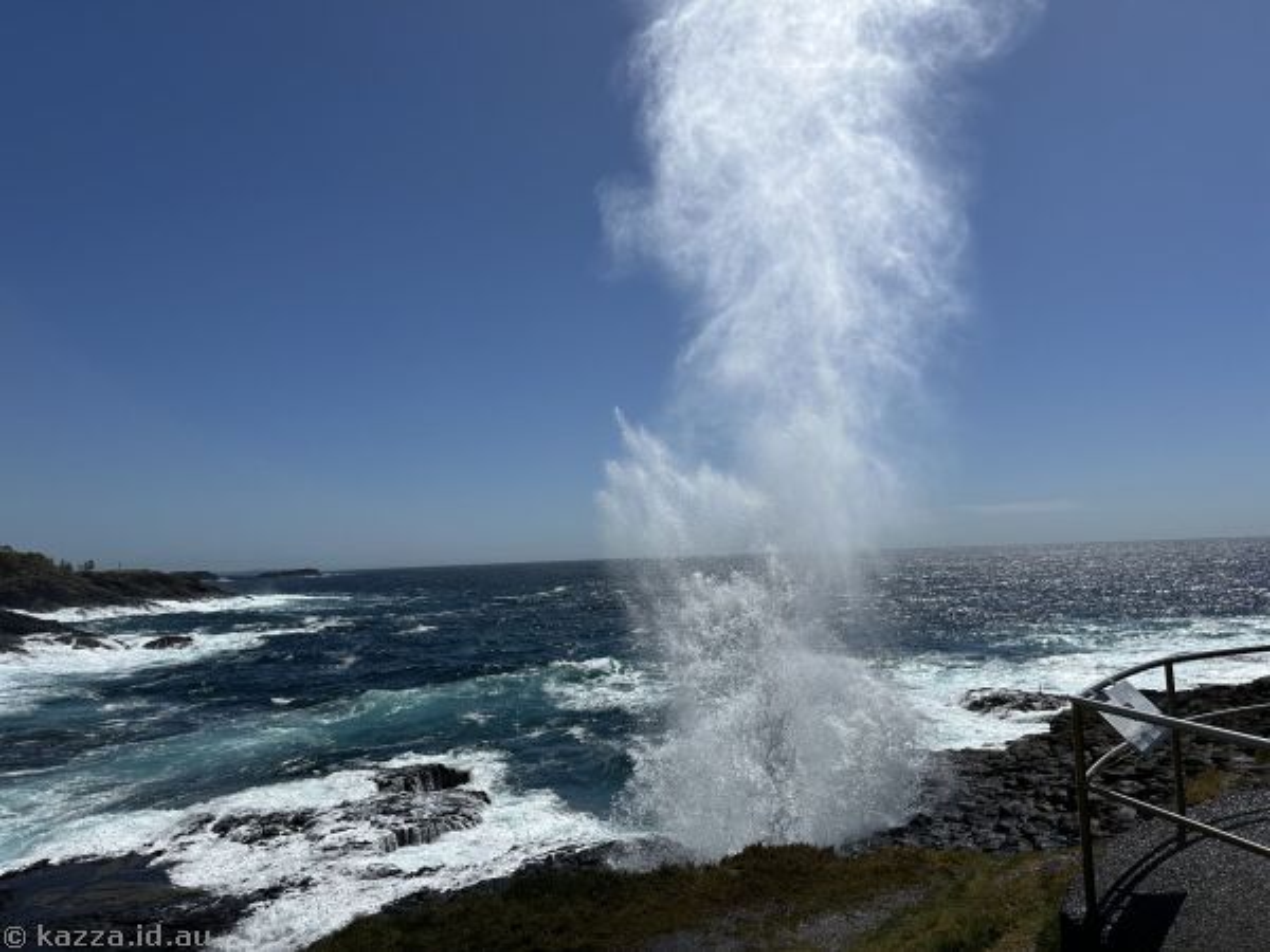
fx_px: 881
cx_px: 635
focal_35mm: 24
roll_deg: +1.9
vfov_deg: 56.8
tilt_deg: +3.5
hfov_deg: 71.6
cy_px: 476
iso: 80
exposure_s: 1/13699
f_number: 1.78
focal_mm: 6.86
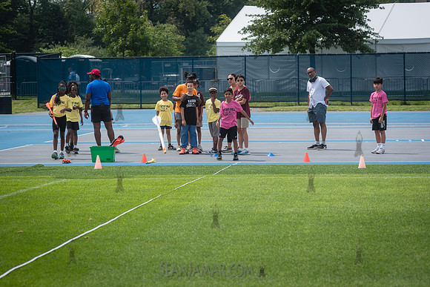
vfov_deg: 11.0
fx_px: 1493
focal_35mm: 125
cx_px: 215
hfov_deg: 16.4
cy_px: 144
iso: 160
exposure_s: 1/1000
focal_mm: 125
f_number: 5
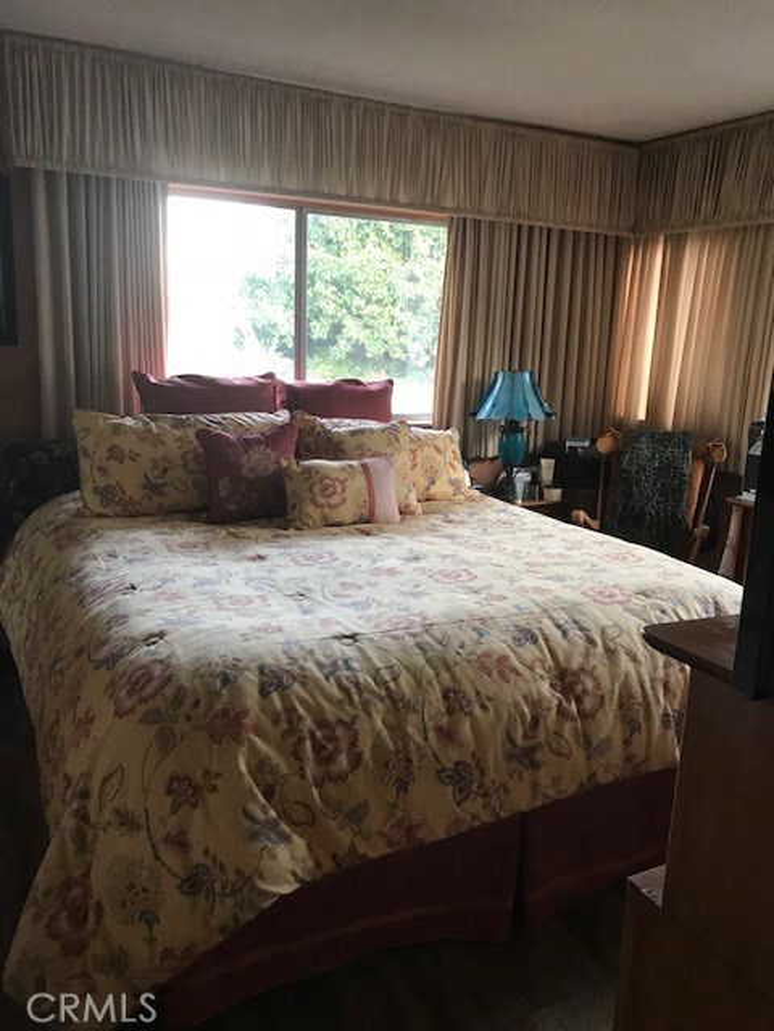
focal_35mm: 28
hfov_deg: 49.7
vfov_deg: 63.4
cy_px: 516
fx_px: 835
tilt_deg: -13.1
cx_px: 387
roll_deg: -2.1
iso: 50
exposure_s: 1/15
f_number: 1.8
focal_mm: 3.99
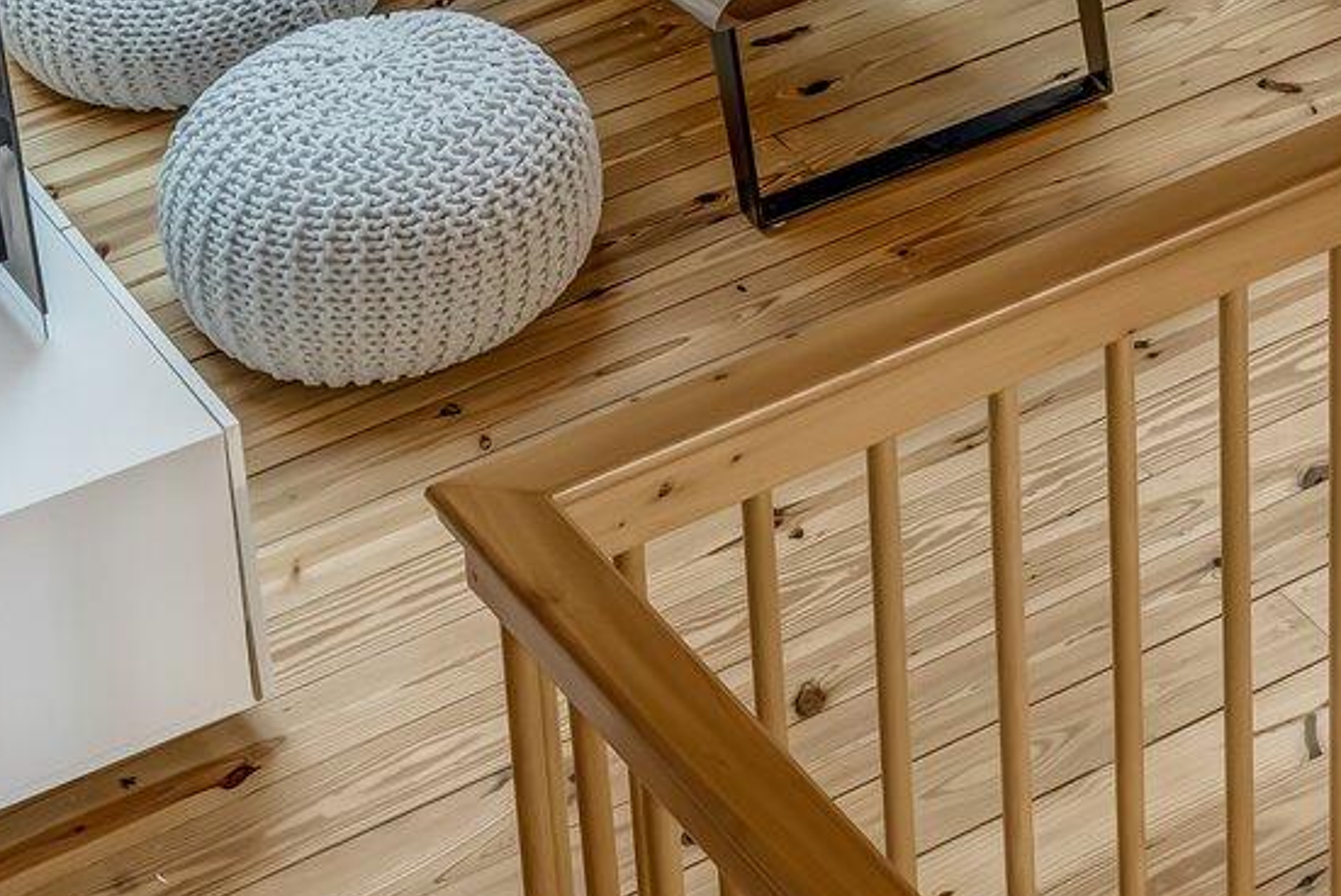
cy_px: -678
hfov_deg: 15.4
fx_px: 4845
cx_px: 1451
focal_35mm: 130
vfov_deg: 10.0
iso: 640
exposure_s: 1/15
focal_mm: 35
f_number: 8
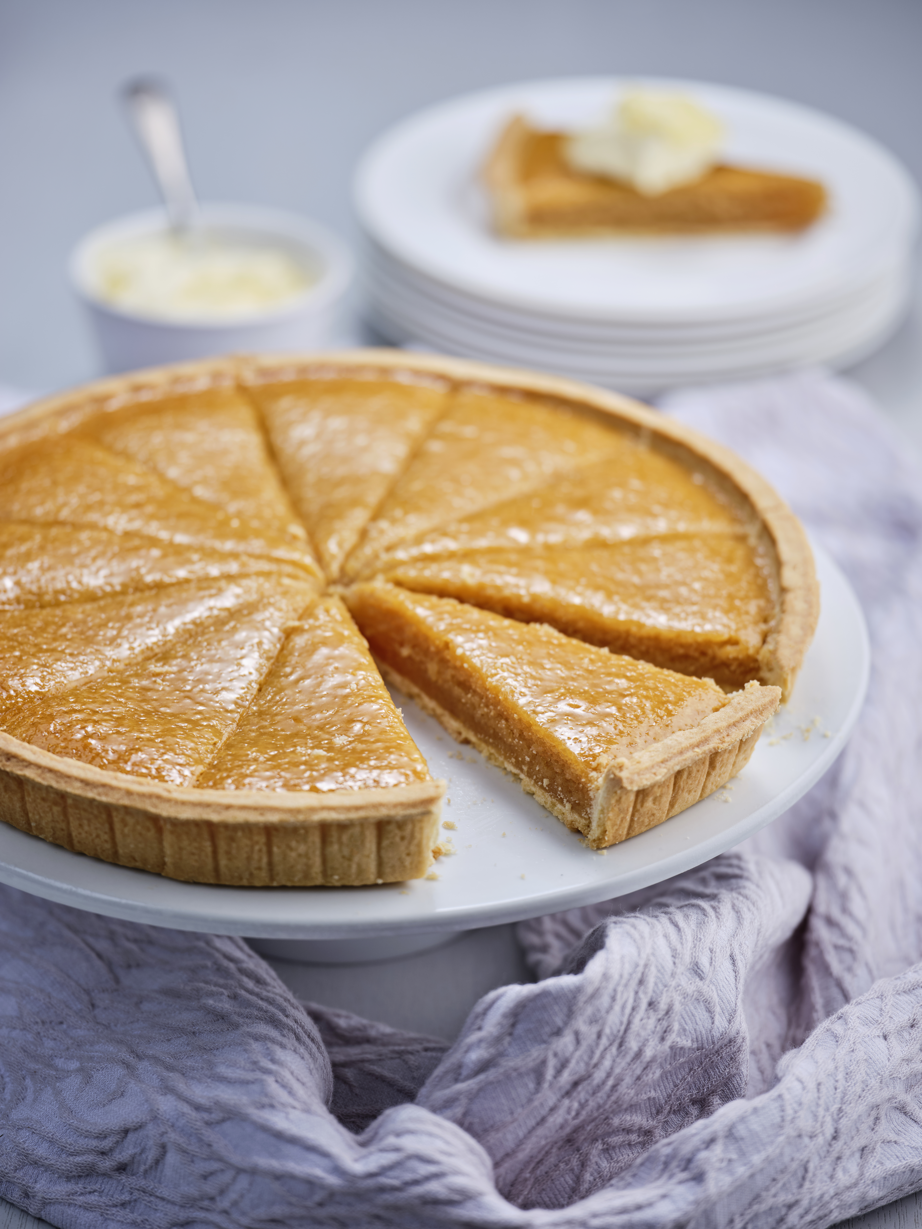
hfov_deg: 15.6
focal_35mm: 95
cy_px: 614
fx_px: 3374
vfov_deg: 20.7
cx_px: 461
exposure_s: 1/125
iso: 100
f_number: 4
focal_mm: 120
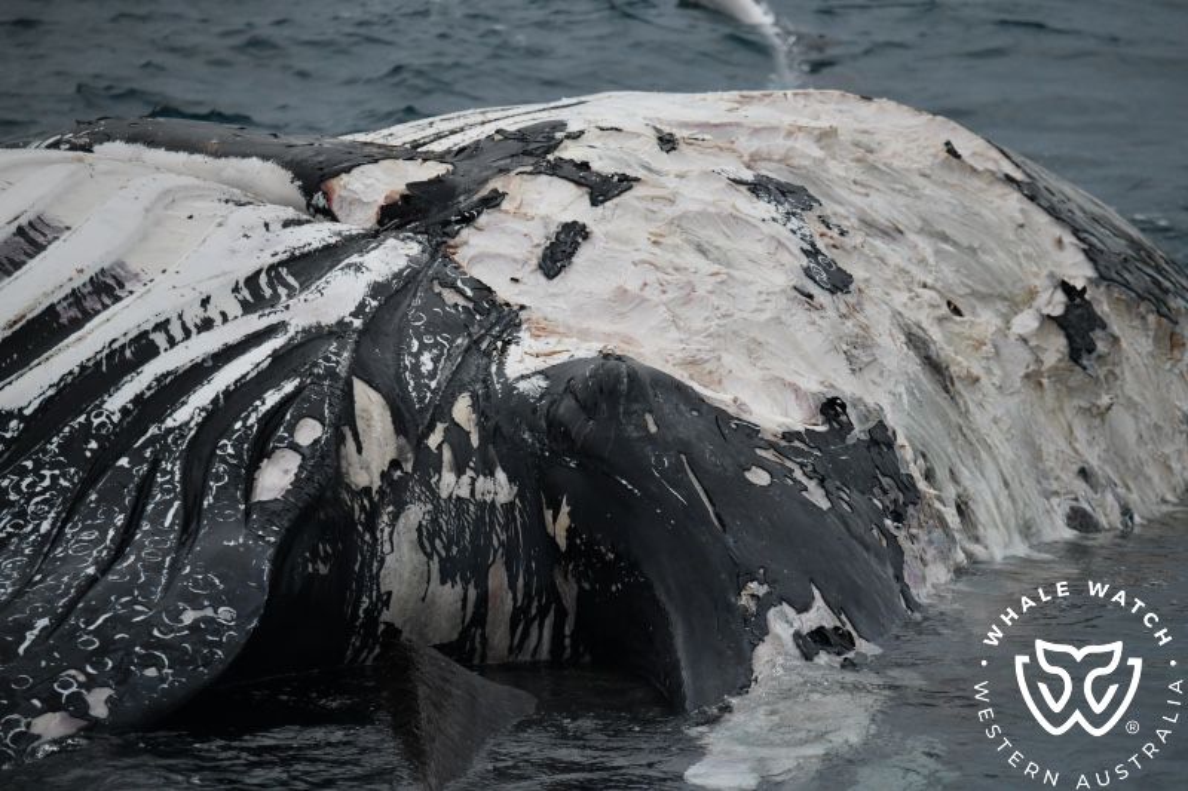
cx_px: 594
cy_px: 396
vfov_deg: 2.3
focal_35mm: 600
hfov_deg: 3.4
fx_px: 19795
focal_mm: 600
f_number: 6.3
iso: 3600
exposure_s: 1/8000
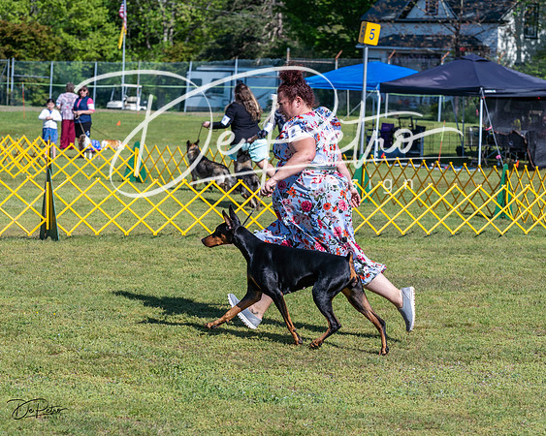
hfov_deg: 15.4
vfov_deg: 12.3
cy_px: 218
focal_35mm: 125
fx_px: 2019
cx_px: 273
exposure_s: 1/1250
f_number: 6.3
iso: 250
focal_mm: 111
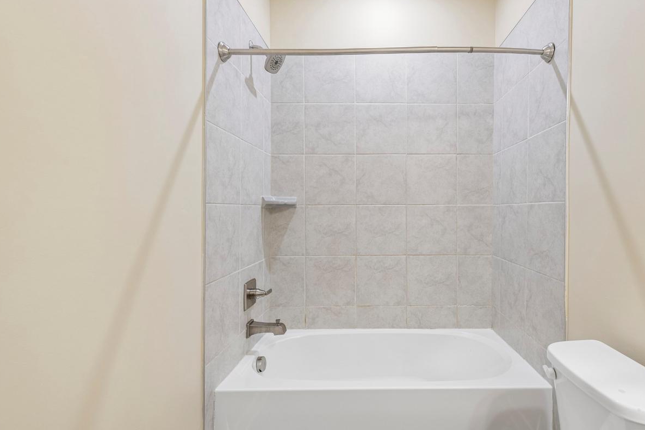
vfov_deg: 70.5
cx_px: 375
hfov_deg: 92.5
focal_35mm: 17
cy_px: 213
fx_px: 305
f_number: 8
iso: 100
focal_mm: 14
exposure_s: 1/3.33
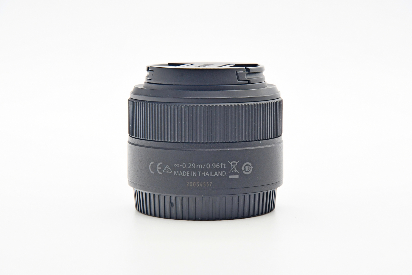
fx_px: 1373
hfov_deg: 17.1
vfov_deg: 11.4
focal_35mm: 120
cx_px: 206
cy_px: 138
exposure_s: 1/125
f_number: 8
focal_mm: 80
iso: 1250
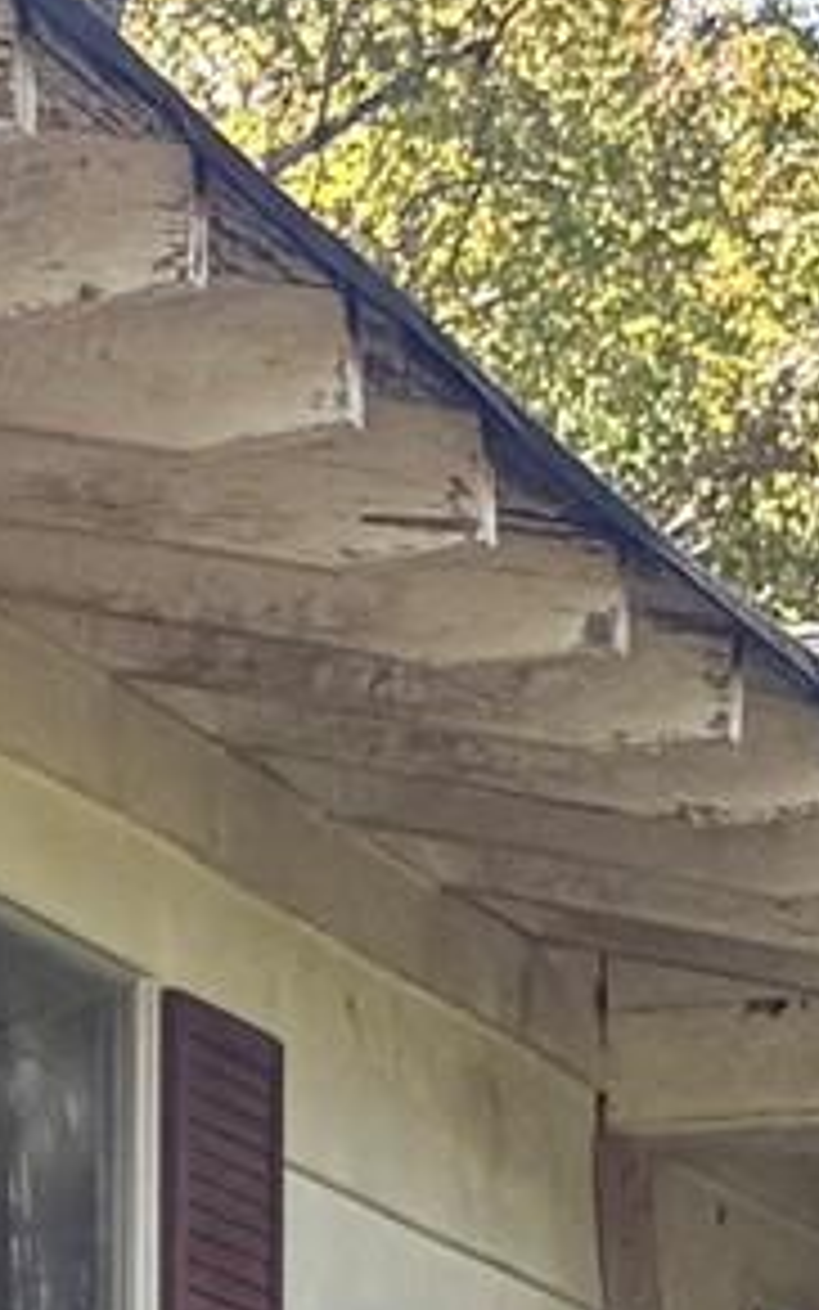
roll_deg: +0.8
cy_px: 1801
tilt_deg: +3.6
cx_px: -2619
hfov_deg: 6.0
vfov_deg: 11.3
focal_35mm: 179
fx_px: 6389
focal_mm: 6.76
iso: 100
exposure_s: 1/750
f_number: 1.78
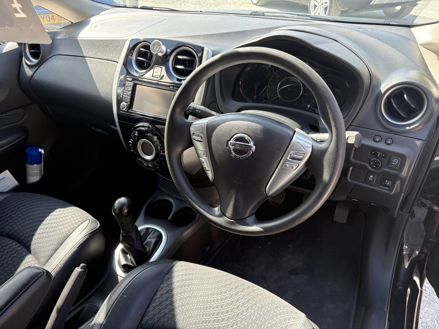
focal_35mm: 26
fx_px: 330
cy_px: 164
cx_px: 220
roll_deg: +3.8
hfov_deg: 67.3
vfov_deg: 53.1
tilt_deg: -33.8
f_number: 1.6
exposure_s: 1/244
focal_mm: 5.96
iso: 64
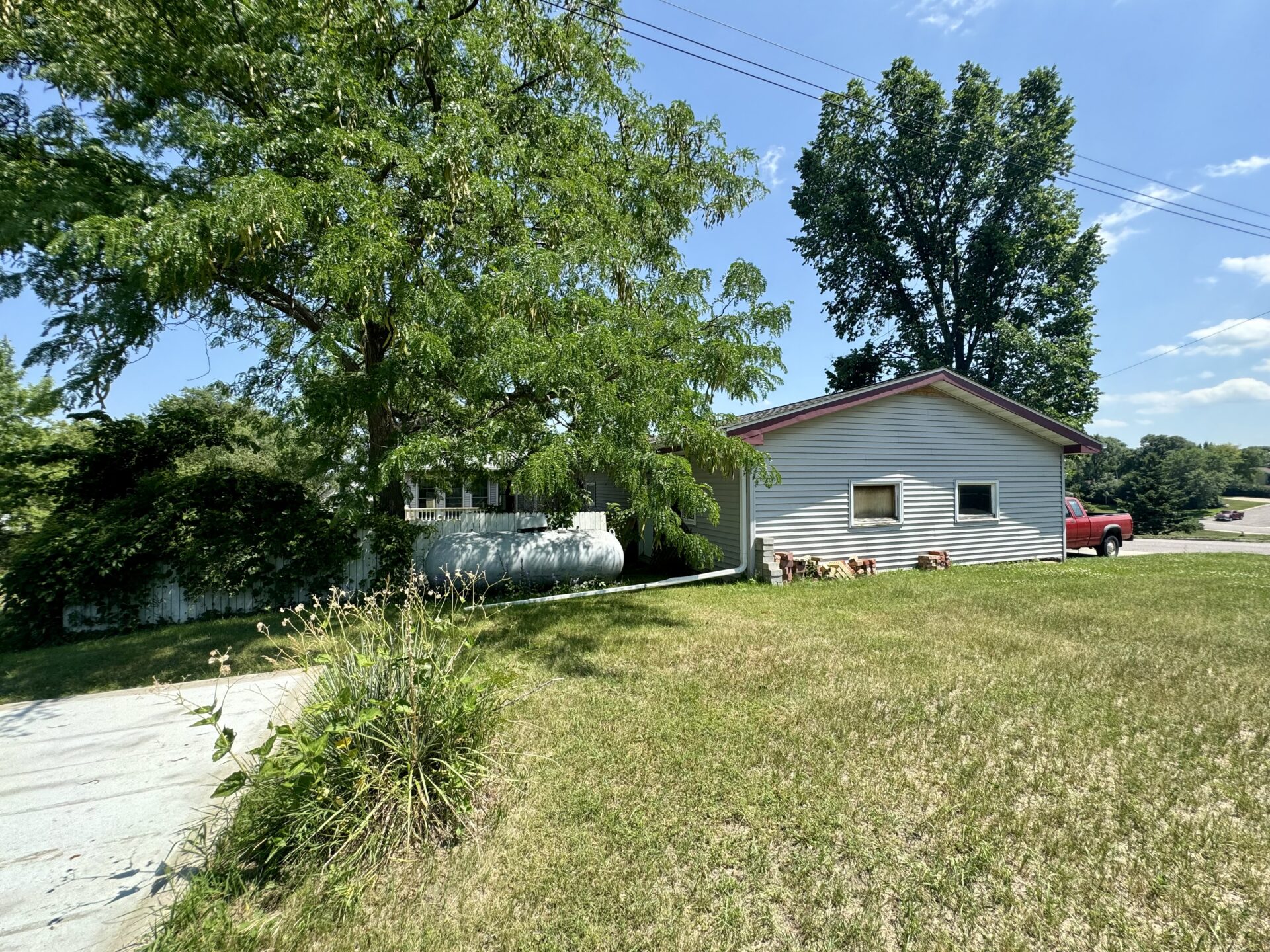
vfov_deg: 85.7
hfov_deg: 102.1
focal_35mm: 14
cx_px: 635
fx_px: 514
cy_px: 476
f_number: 2.2
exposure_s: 1/956
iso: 50
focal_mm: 2.22
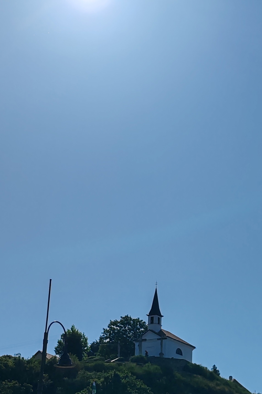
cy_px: 219
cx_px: 158
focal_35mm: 92
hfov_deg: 14.9
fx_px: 1004
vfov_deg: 22.1
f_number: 1.9
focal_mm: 6.12
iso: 50
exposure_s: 1/7600
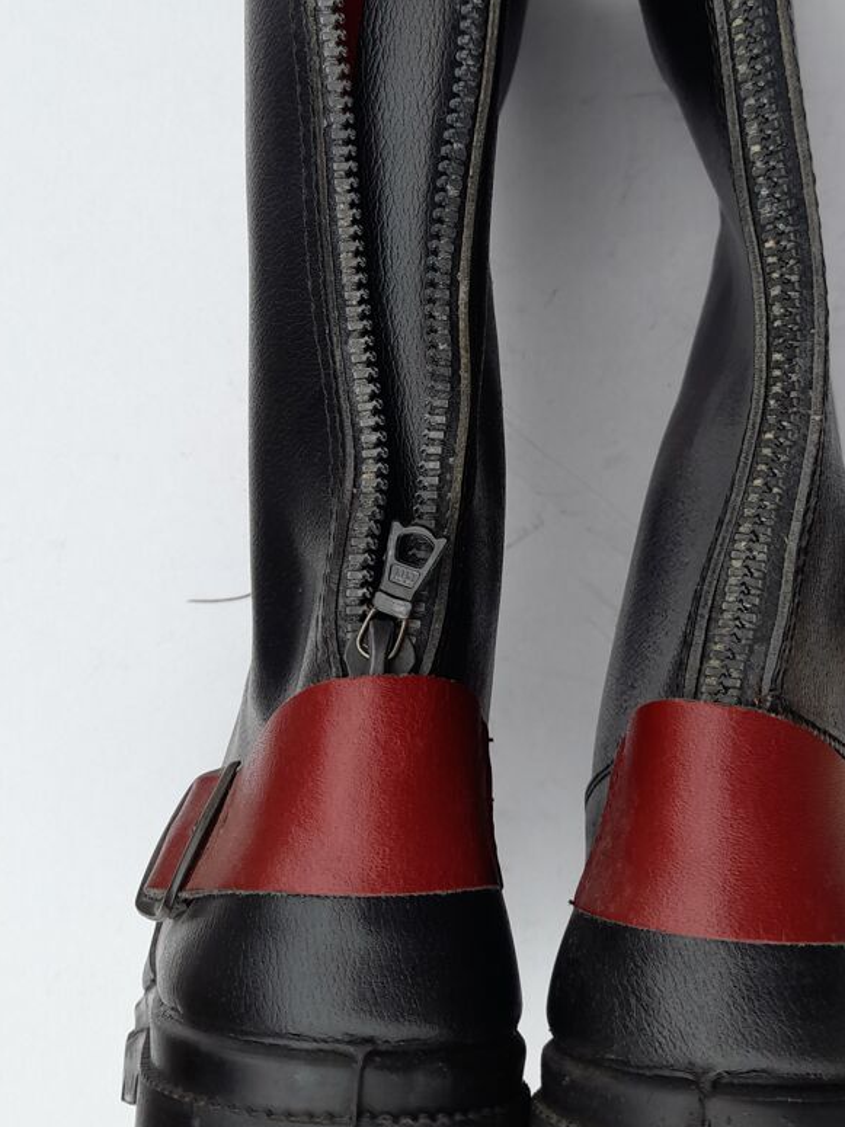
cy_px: 409
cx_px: 526
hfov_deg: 33.4
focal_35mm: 43
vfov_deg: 43.4
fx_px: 1400
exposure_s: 1/100
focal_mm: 4.6
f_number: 2
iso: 20
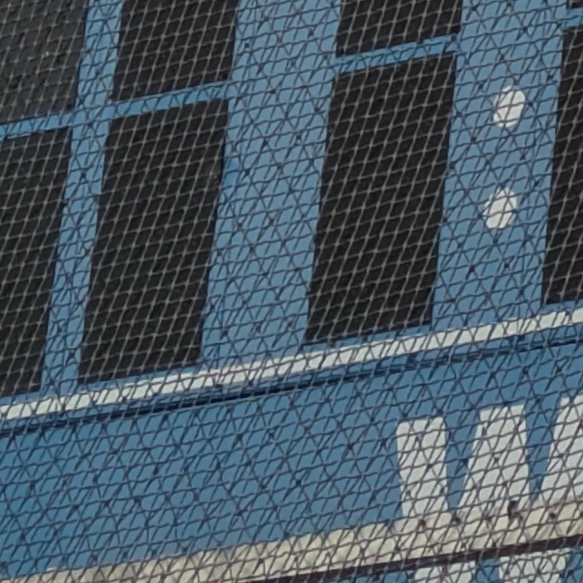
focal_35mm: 324
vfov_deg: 5.3
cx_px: 1175
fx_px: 6174
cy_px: -643
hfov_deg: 5.3
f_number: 1.89
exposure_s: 1/978
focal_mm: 5.43
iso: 50
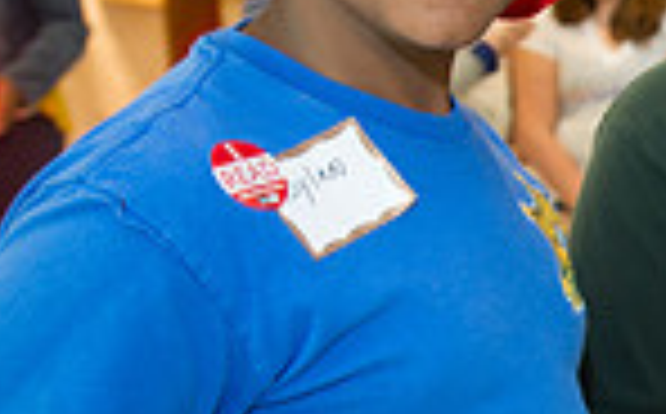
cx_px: 1089
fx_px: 2030
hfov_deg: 16.4
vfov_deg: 11.6
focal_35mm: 112
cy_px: 328
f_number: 2.8
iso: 1250
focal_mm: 28
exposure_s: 1/160
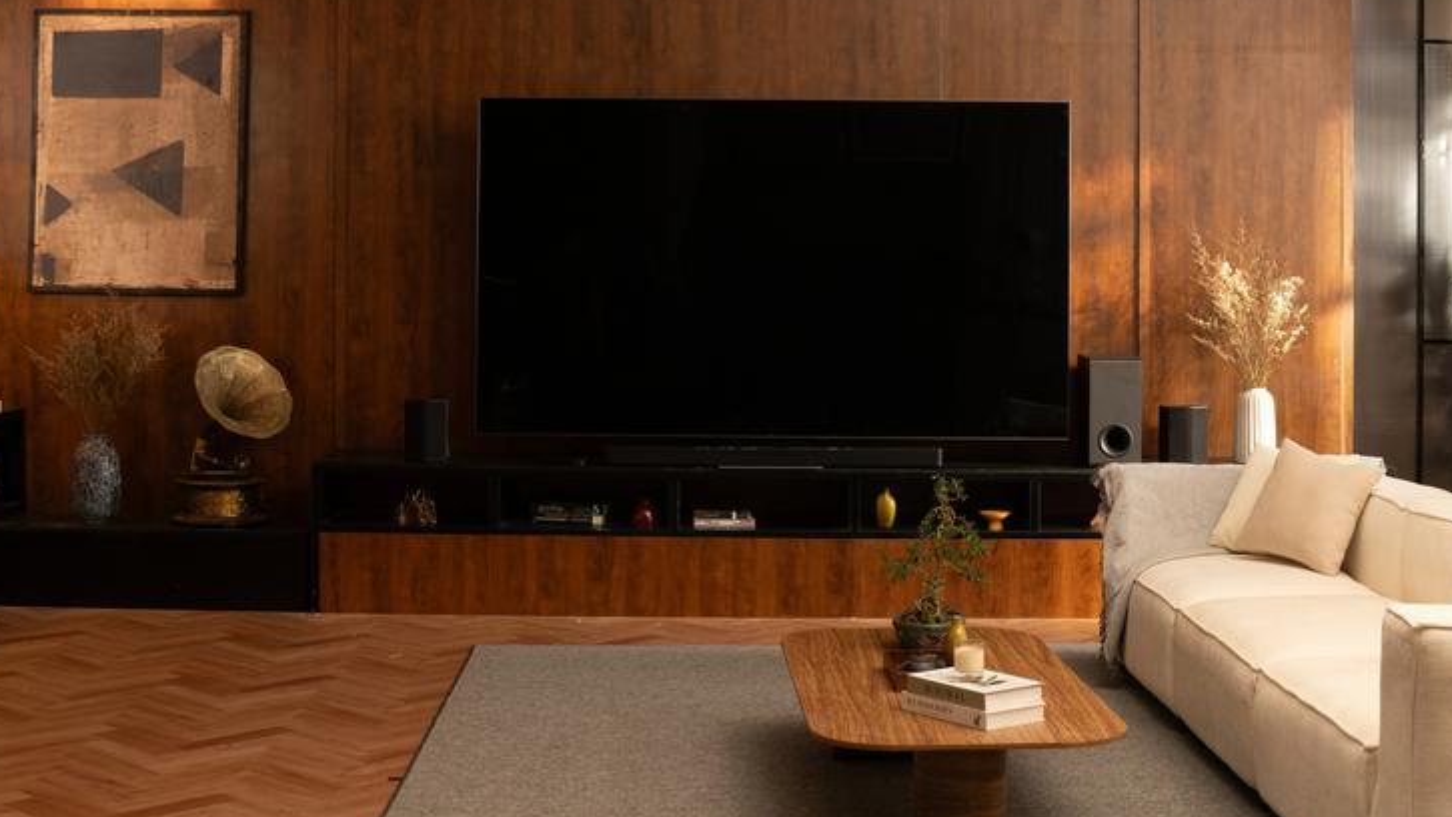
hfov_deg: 39.8
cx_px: 781
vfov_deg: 22.9
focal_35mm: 52
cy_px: 255
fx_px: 2002
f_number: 7.1
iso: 200
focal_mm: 24
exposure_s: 1/5
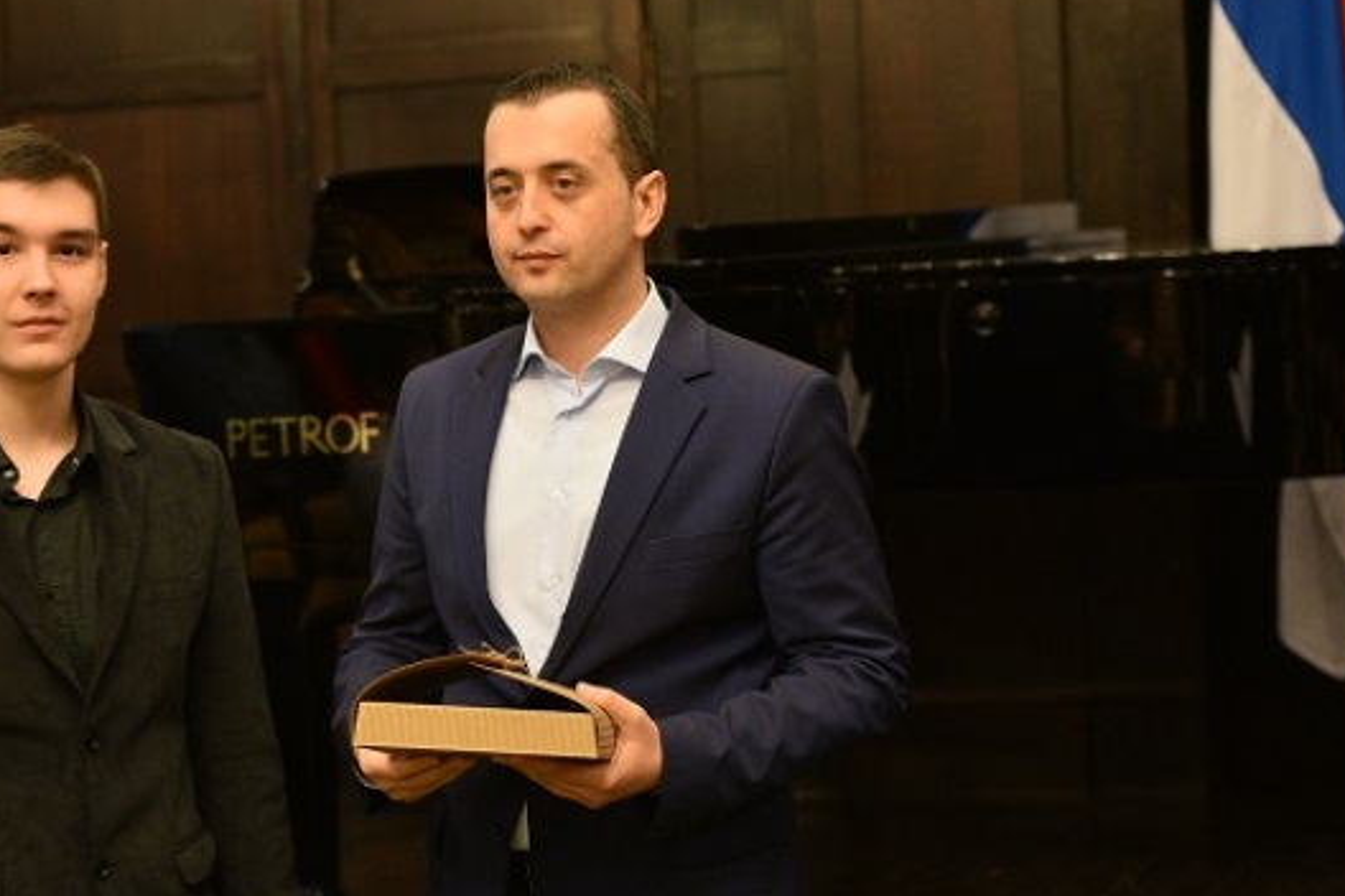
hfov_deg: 19.2
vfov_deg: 12.9
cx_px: 487
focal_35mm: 106
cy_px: 561
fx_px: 3960
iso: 2000
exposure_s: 1/100
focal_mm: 70
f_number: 2.8
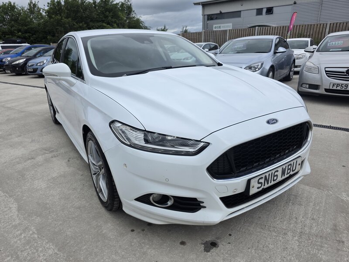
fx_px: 232
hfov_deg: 73.9
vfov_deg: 58.9
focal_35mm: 23
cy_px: 131
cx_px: 174
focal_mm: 6.3
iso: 80
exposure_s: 1/6809
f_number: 1.7
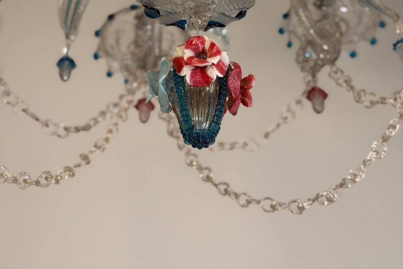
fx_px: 750
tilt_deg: +37.4
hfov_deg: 30.1
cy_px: 2
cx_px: 201
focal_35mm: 67
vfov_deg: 19.7
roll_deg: +1.0
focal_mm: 6.76
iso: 80
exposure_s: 1/50
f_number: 1.78
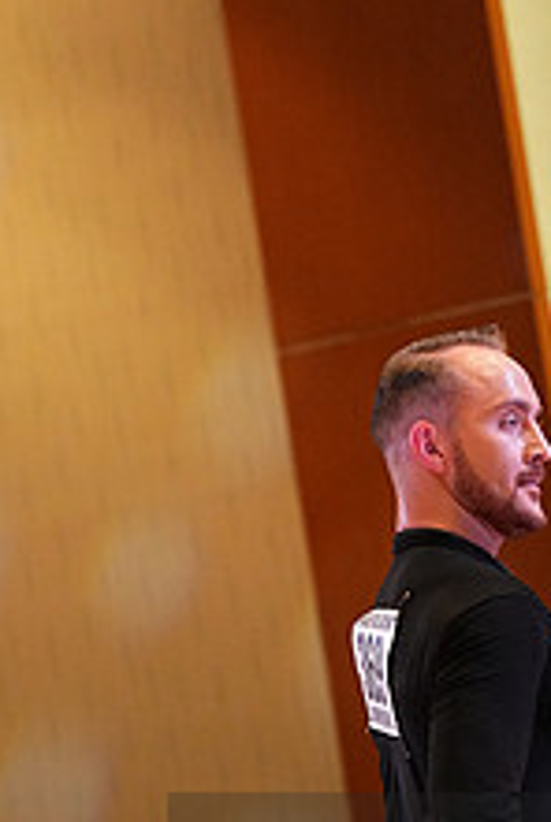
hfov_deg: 4.6
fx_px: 6843
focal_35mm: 299
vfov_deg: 6.8
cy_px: 919
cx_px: 683
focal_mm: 114
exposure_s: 1/320
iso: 5000
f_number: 5
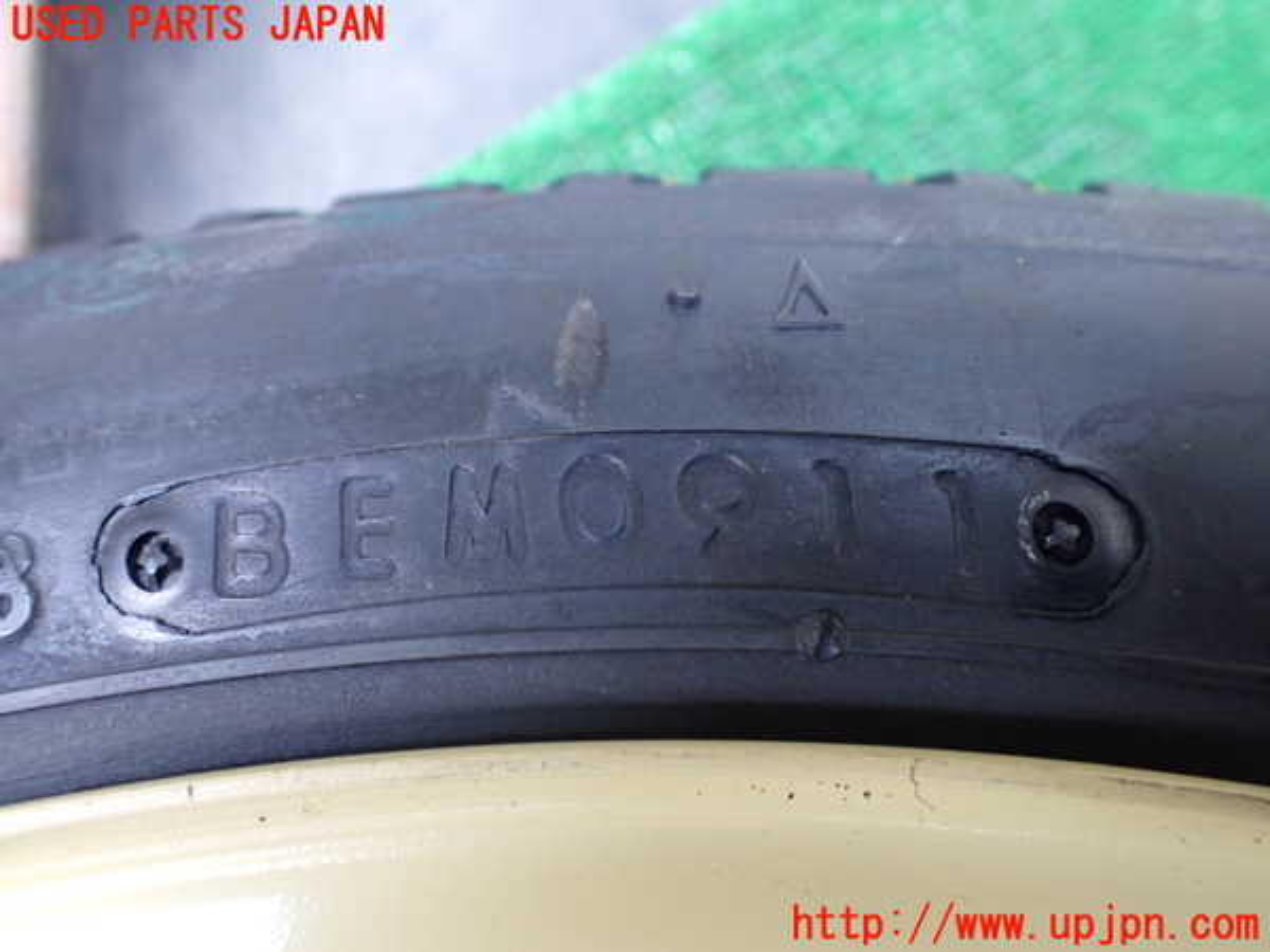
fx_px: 1101
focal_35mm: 30
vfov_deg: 46.8
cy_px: 476
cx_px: 635
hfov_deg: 60.0
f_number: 2.3
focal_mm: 5.4
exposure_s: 1/125
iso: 640
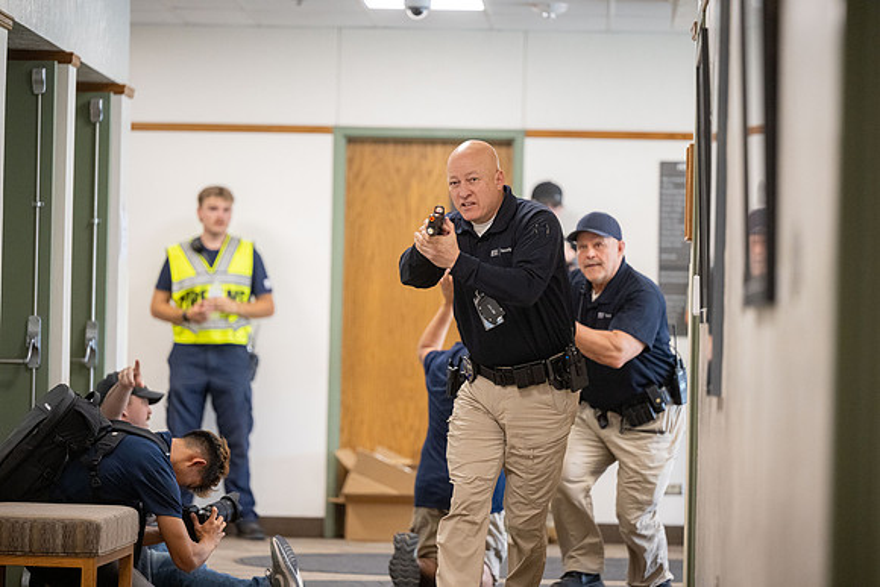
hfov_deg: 12.4
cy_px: 294
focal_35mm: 165
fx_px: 4034
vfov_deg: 8.3
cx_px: 440
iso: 2500
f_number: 2.8
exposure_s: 1/640
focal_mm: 165
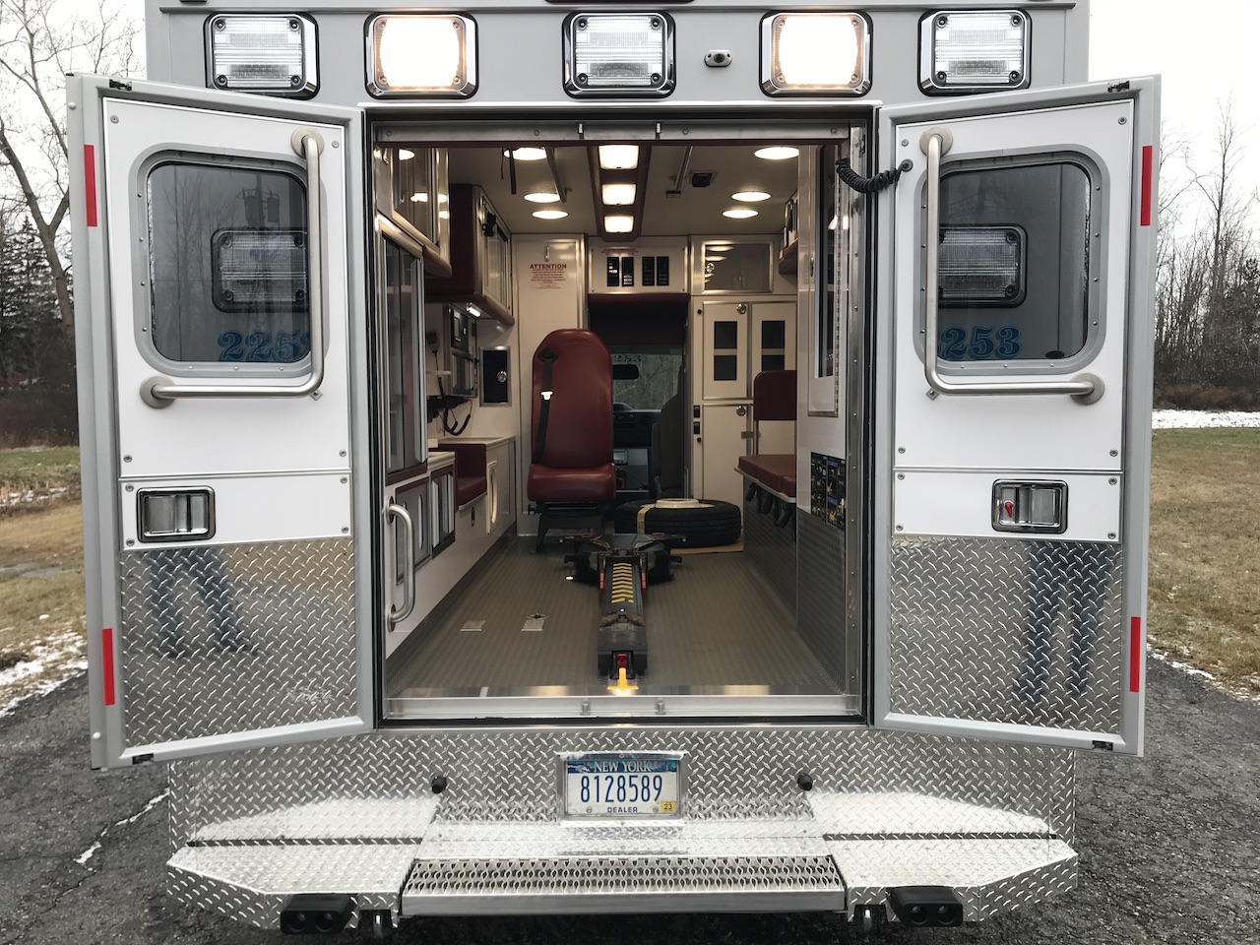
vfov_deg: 49.7
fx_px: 1019
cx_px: 630
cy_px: 472
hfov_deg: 63.4
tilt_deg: -4.4
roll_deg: -2.3
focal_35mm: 28
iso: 20
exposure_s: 1/125
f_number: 1.8
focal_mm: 3.99
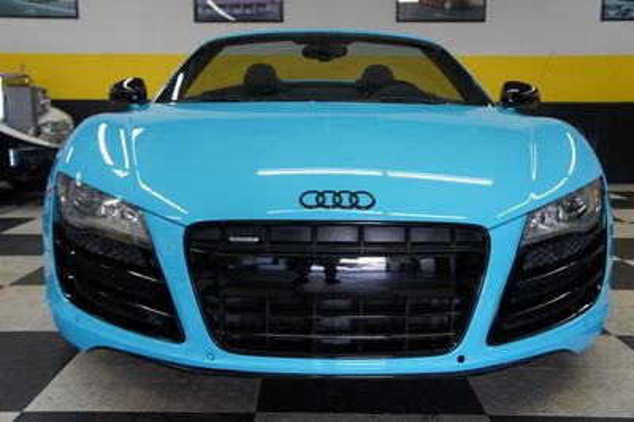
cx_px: 317
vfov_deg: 38.3
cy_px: 211
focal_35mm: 34
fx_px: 607
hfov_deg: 55.1
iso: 200
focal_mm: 23
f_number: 4.5
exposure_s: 1/40
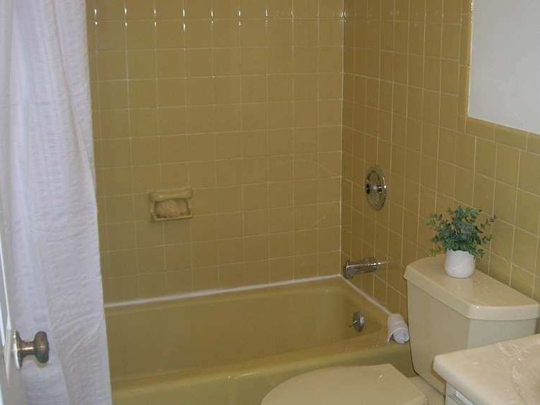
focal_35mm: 46
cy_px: 194
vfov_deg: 31.5
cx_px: 316
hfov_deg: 41.1
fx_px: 718
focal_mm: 5.7
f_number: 2.9
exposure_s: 1/60.1
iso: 50
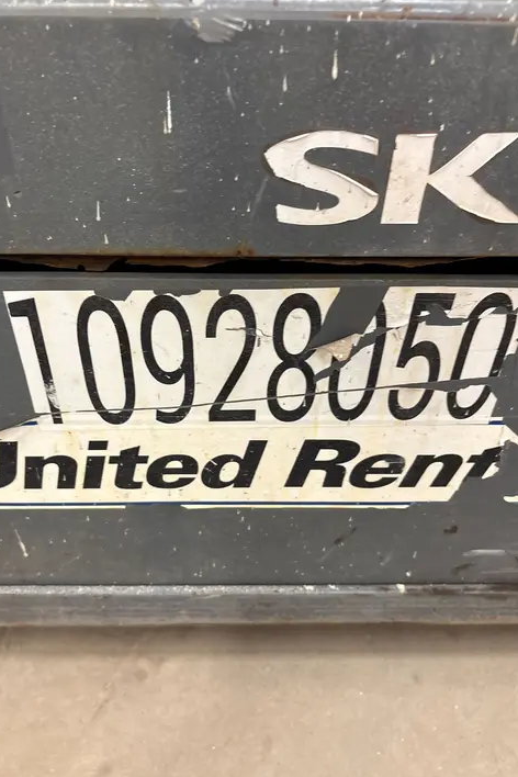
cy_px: 391
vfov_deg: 65.5
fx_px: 604
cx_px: 218
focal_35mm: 28
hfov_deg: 46.2
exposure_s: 1/60
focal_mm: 5.96
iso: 200
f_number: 1.6
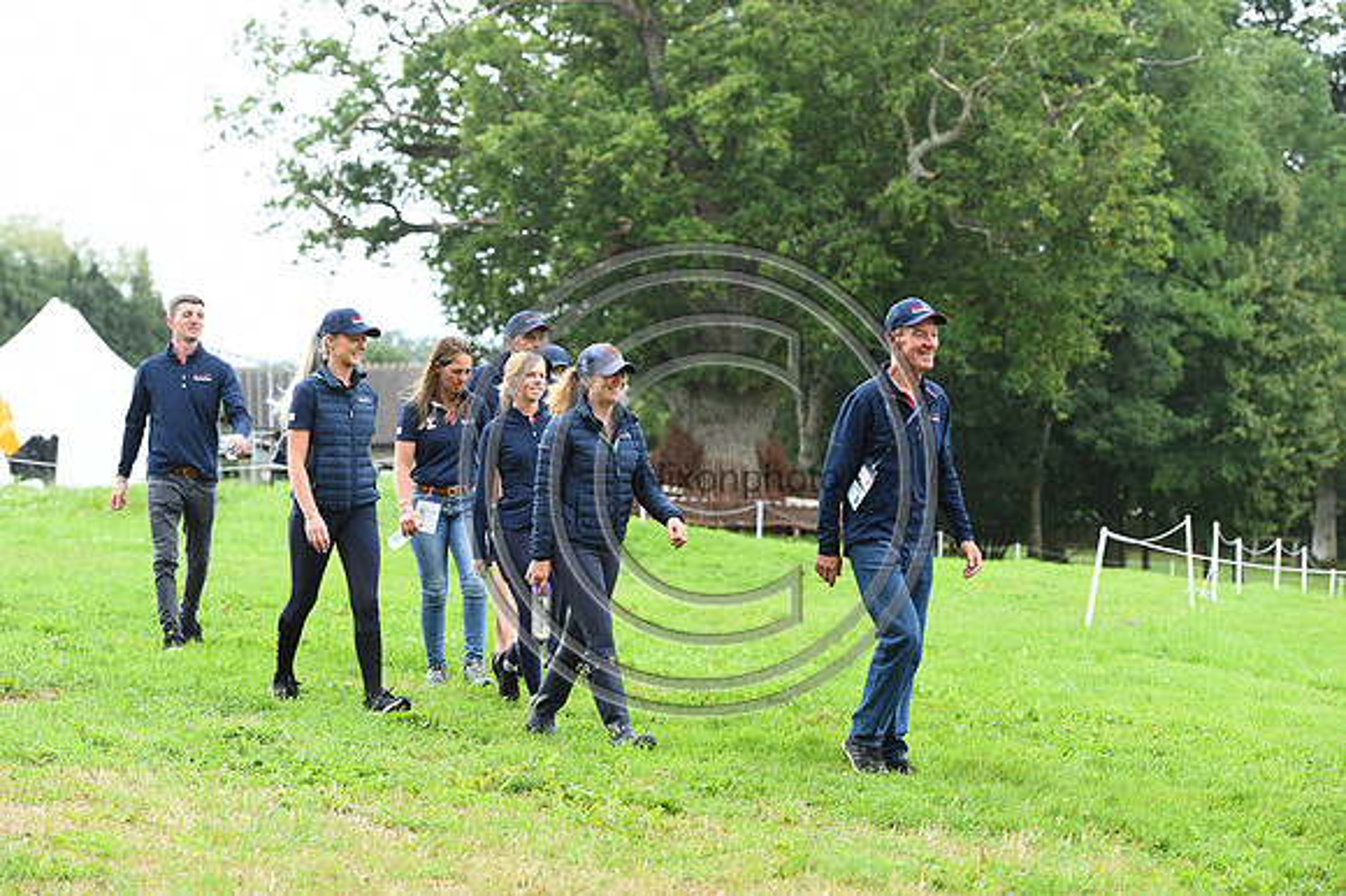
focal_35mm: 105
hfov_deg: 19.5
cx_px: 673
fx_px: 3923
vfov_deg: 13.0
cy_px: 448
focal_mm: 105
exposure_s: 1/800
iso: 900
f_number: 5
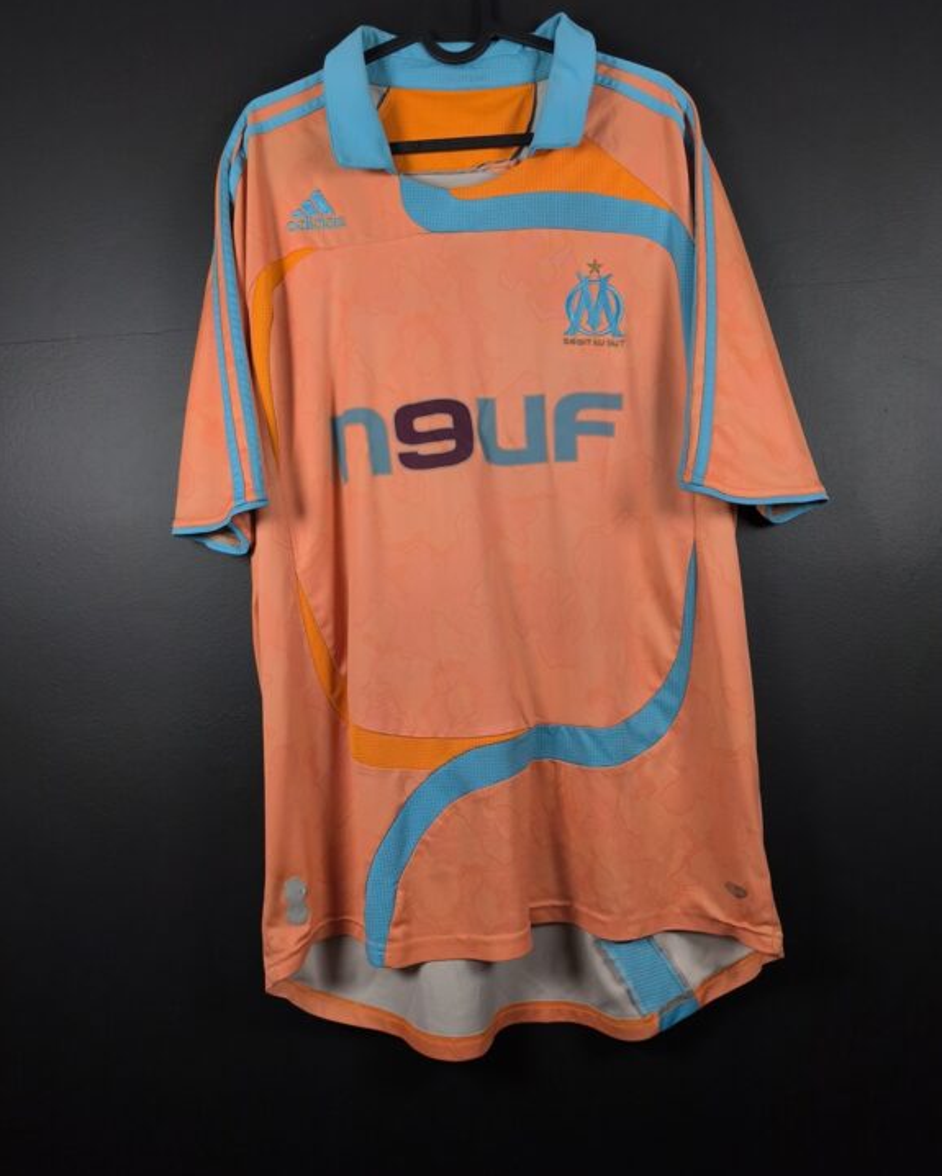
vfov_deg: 68.1
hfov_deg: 56.8
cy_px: 567
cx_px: 477
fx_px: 871
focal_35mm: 25
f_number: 1.6
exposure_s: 1/200
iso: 400
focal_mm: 6.57
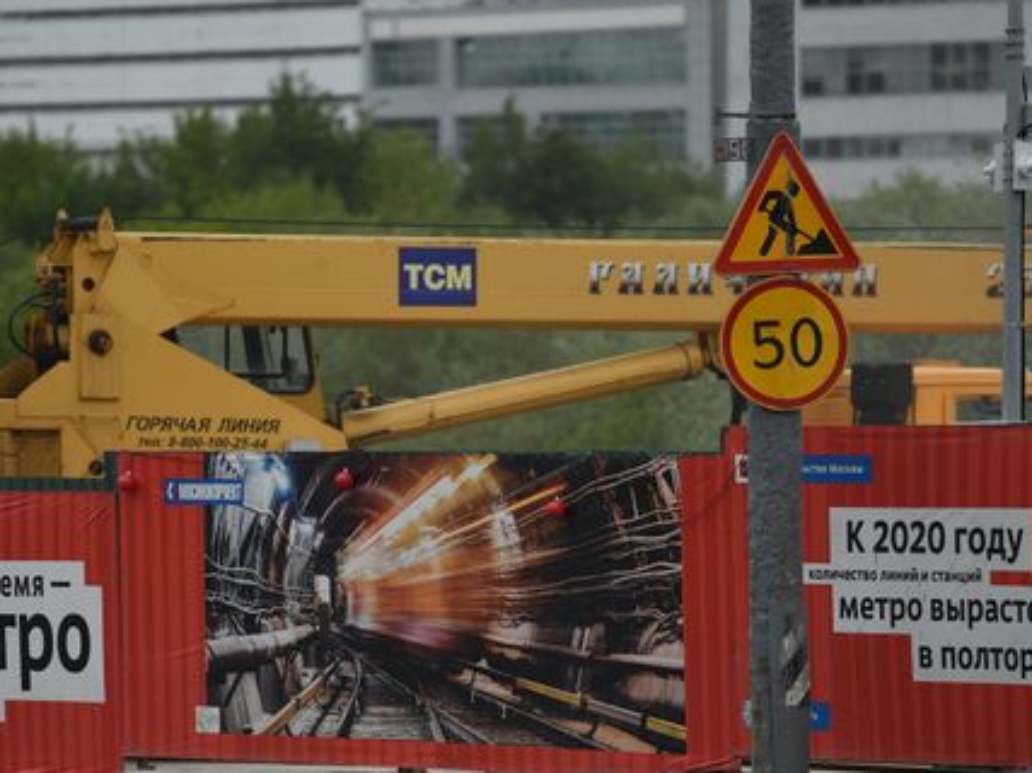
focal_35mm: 315
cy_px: 548
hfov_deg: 6.3
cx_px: 416
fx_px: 9388
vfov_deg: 4.7
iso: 320
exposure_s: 1/4000
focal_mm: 200
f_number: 3.2
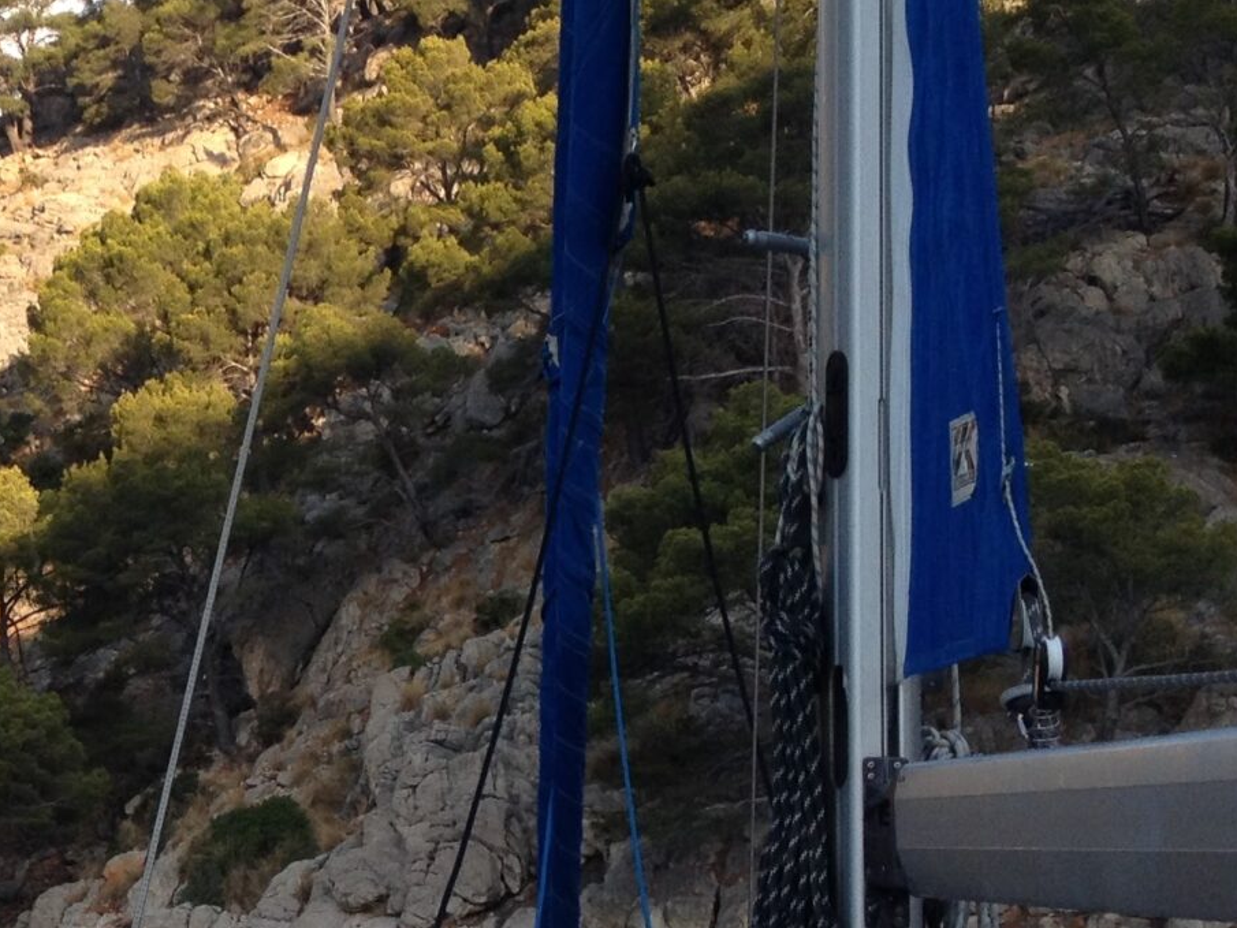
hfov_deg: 19.0
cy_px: 698
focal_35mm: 99
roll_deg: -1.8
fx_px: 3538
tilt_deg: +0.0
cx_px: -135
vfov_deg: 14.9
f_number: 2.4
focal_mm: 4.28
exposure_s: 1/476
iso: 50
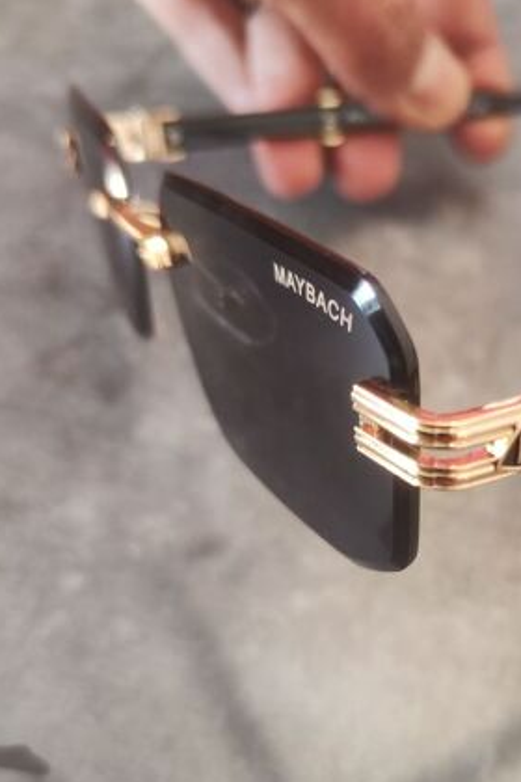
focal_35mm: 38
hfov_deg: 33.7
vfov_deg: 49.8
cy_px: 521
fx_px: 825
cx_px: 437
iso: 275
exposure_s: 1/100
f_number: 1.88
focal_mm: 5.59
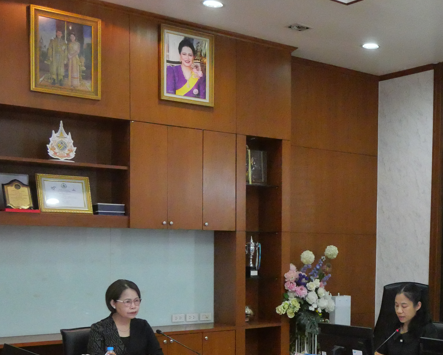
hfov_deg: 33.5
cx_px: 397
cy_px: 285
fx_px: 695
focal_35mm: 53
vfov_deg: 28.0
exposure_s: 1/160
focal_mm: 14
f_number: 5.6
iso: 6400
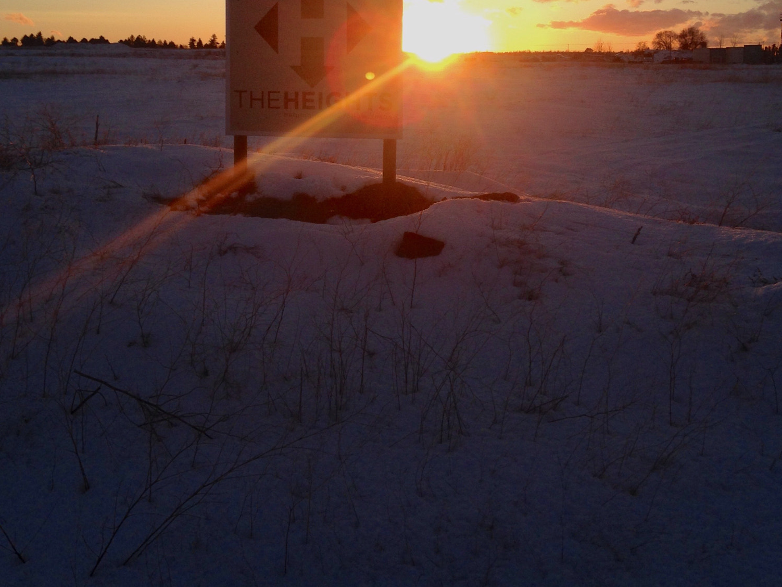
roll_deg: -1.7
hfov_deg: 42.1
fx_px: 1016
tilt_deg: -2.6
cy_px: 71
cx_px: 393
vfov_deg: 30.9
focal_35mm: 45
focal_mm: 4.12
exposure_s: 1/889
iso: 50
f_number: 2.4
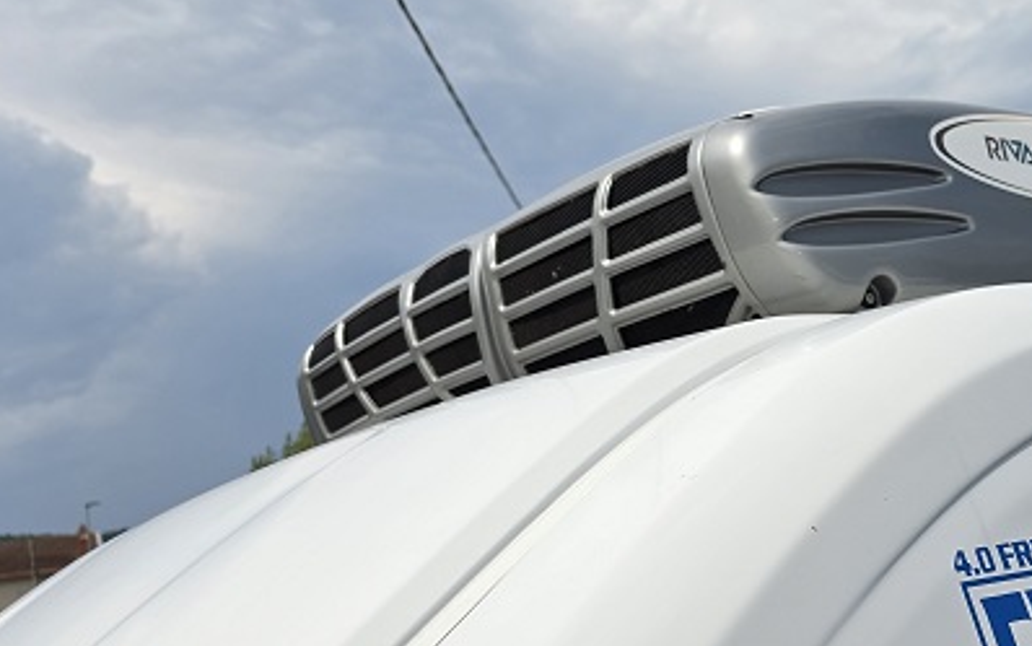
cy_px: 348
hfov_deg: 39.9
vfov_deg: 26.4
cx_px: 780
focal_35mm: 49
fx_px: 1379
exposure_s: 1/7939
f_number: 1.4
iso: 40
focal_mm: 6.5
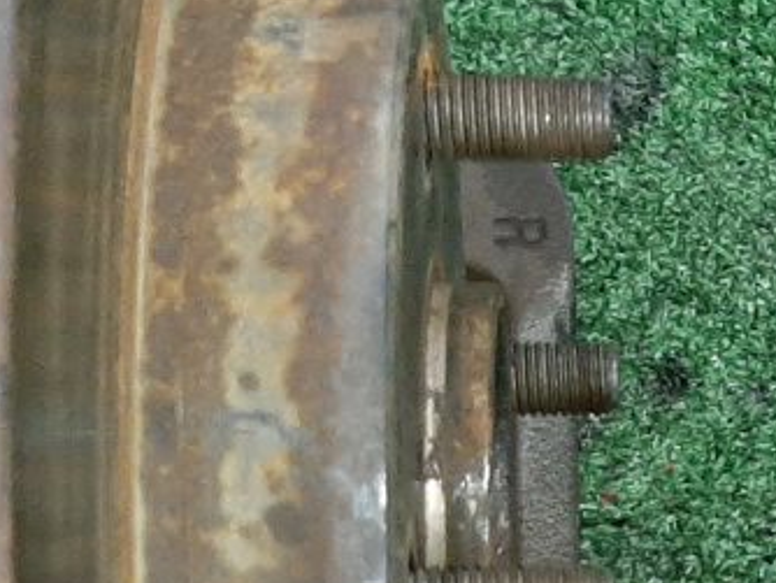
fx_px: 2513
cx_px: 1308
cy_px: 455
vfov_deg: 13.2
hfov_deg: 15.5
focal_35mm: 112
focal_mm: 3.93
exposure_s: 1/25
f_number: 1.7
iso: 217
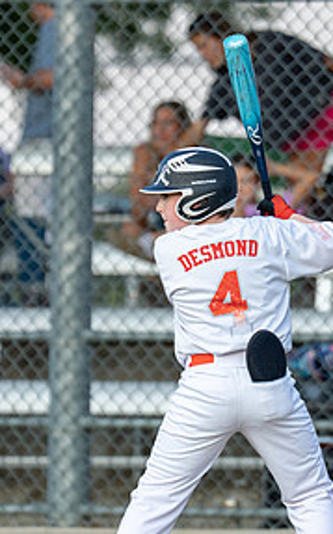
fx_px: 8914
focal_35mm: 613
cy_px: 287
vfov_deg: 3.4
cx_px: 191
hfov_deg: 2.1
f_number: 2.8
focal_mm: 200
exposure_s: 1/2500
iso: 640
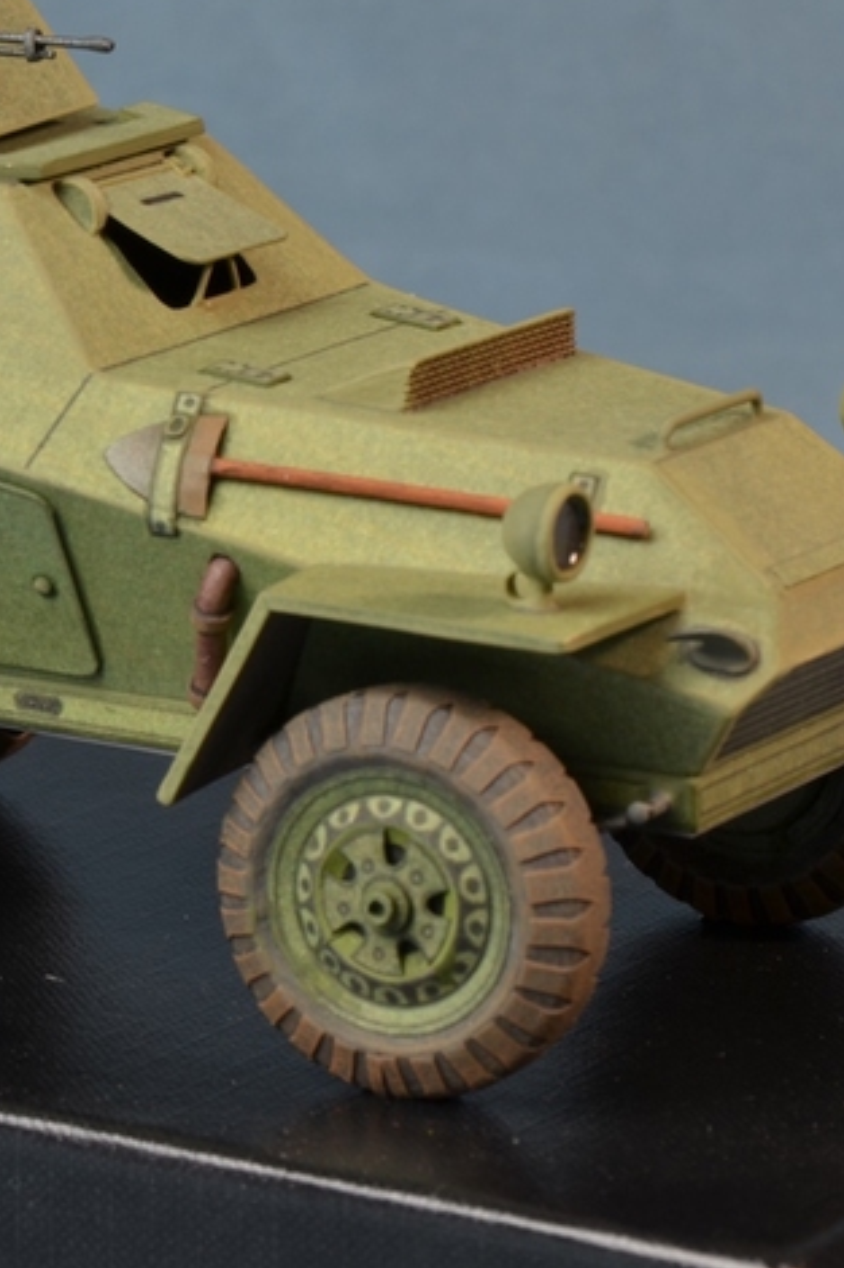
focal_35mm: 268
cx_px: 89
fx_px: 9426
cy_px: 588
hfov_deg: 5.1
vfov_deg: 7.7
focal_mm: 105
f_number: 18
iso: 200
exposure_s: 1/3
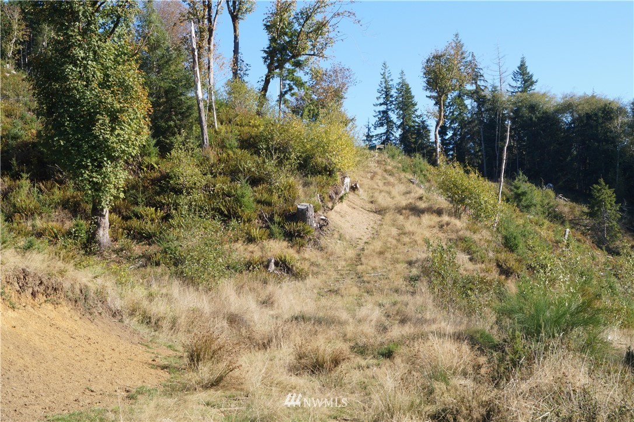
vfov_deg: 29.8
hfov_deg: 43.6
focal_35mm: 45
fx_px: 792
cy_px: 211
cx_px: 317
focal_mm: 30
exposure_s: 1/60
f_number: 16
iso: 200
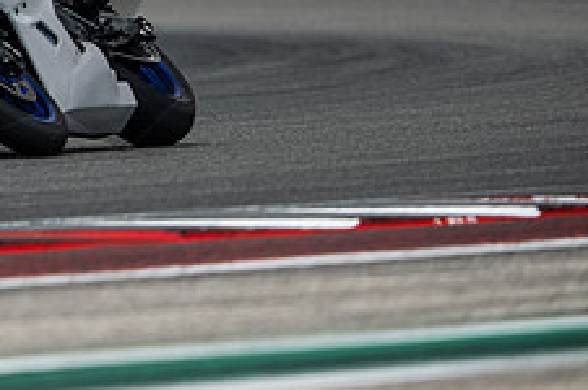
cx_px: -75
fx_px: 17615
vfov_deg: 1.3
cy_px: -98
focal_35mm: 1080
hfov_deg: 1.9
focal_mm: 280
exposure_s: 1/1600
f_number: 2.8
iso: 250
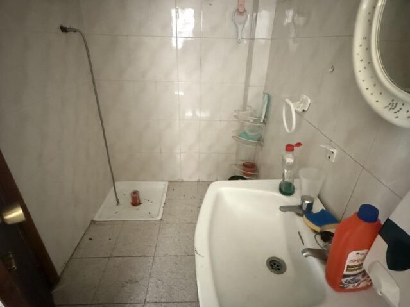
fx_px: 166
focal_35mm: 14
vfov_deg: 85.7
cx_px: 205
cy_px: 154
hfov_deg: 102.1
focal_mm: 2.22
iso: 1250
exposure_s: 1/43
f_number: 2.2
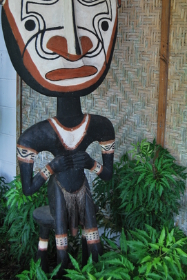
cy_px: 94
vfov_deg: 32.6
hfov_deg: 22.3
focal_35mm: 61
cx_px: 110
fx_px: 475
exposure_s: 1/40
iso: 200
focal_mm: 30
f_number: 4.2
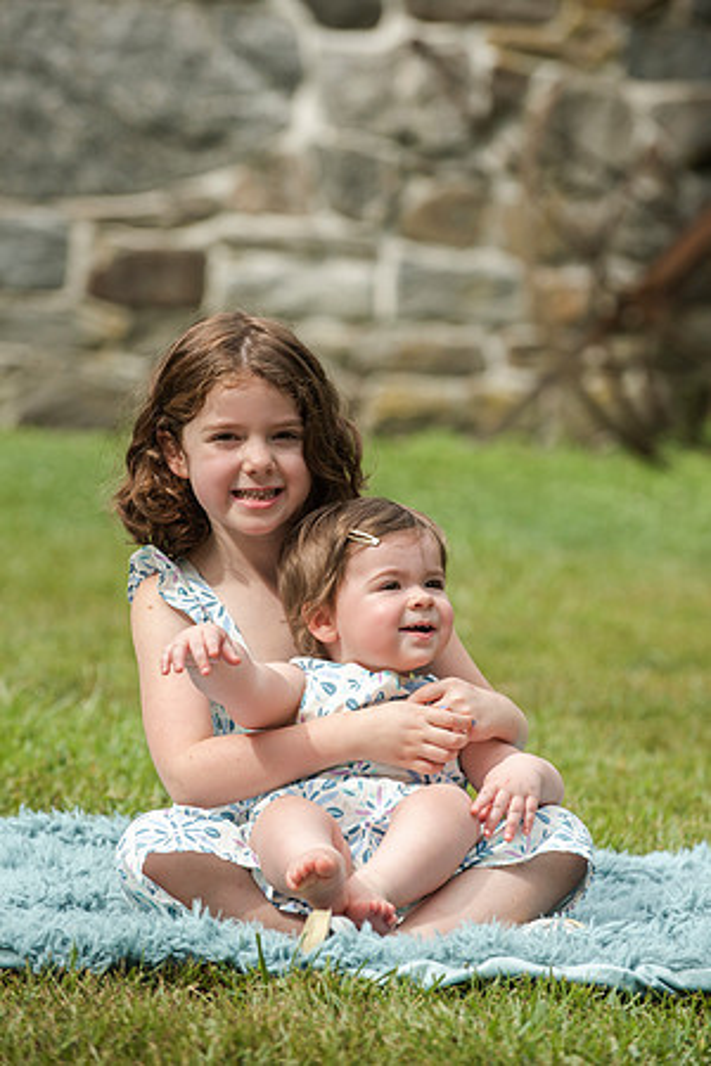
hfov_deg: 7.6
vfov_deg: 11.4
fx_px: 5332
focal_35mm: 180
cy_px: 533
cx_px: 356
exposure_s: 1/1600
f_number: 5.6
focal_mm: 180
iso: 400
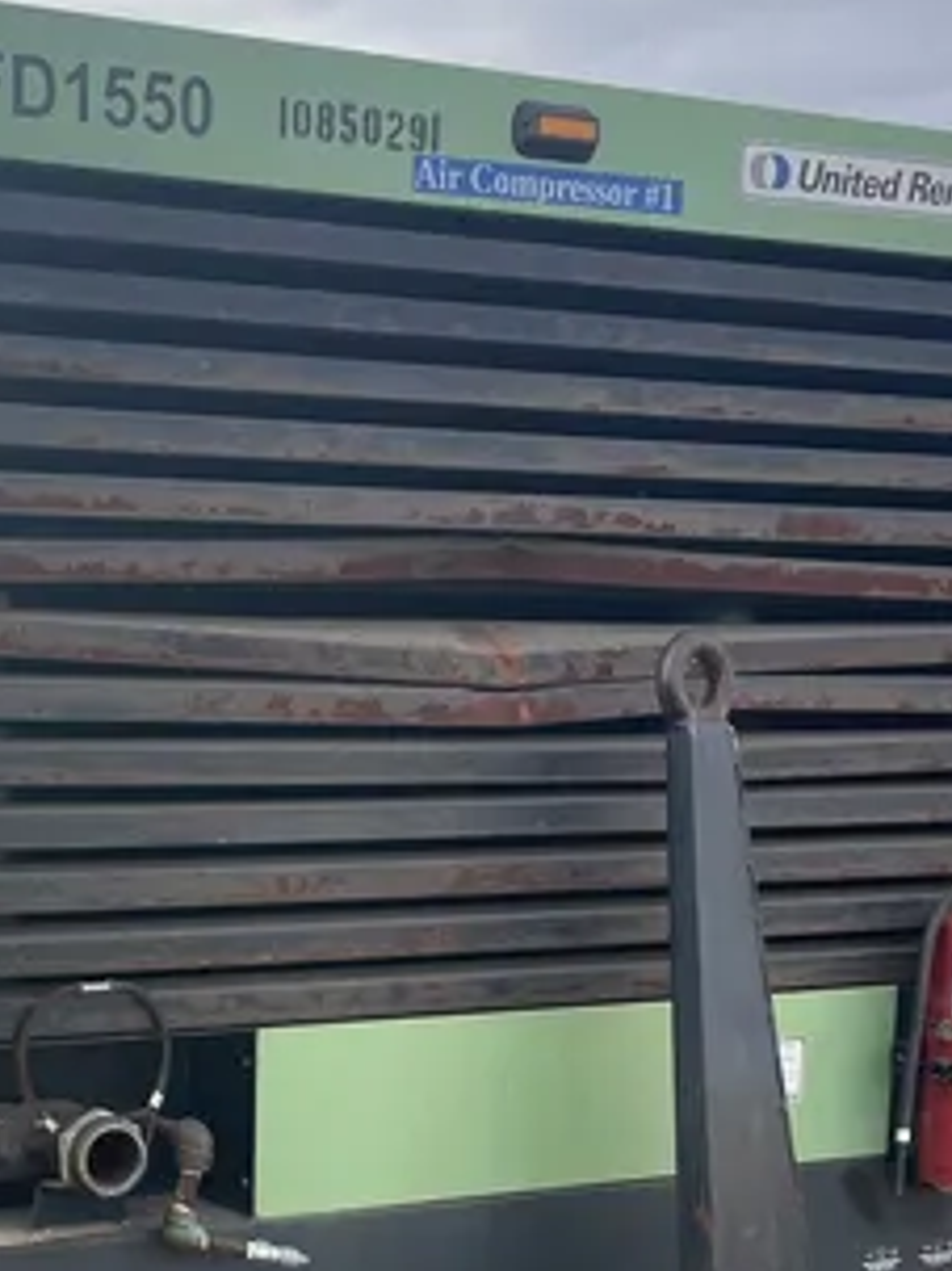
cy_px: 1172
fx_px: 2312
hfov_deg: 22.9
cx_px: 159
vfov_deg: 29.3
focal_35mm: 63
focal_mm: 4.2
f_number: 1.6
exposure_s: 1/397
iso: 32
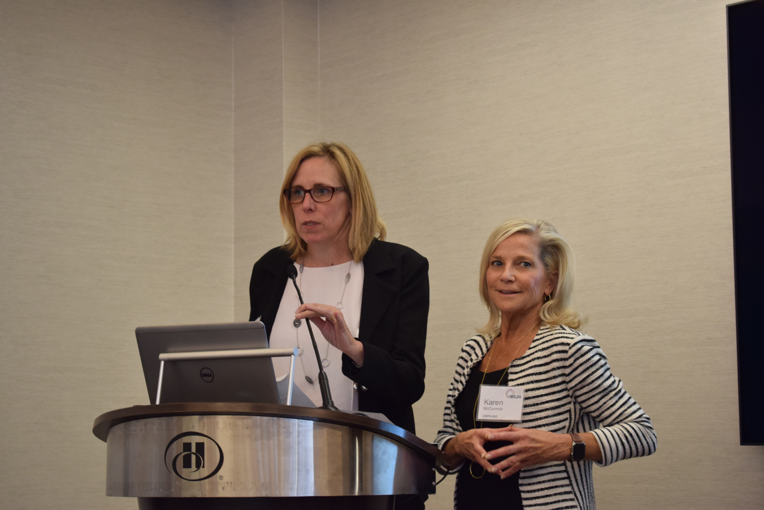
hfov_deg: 24.6
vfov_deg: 16.6
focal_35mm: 82
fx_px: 1751
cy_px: 255
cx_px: 382
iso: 800
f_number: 5.6
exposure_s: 1/60
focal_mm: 55
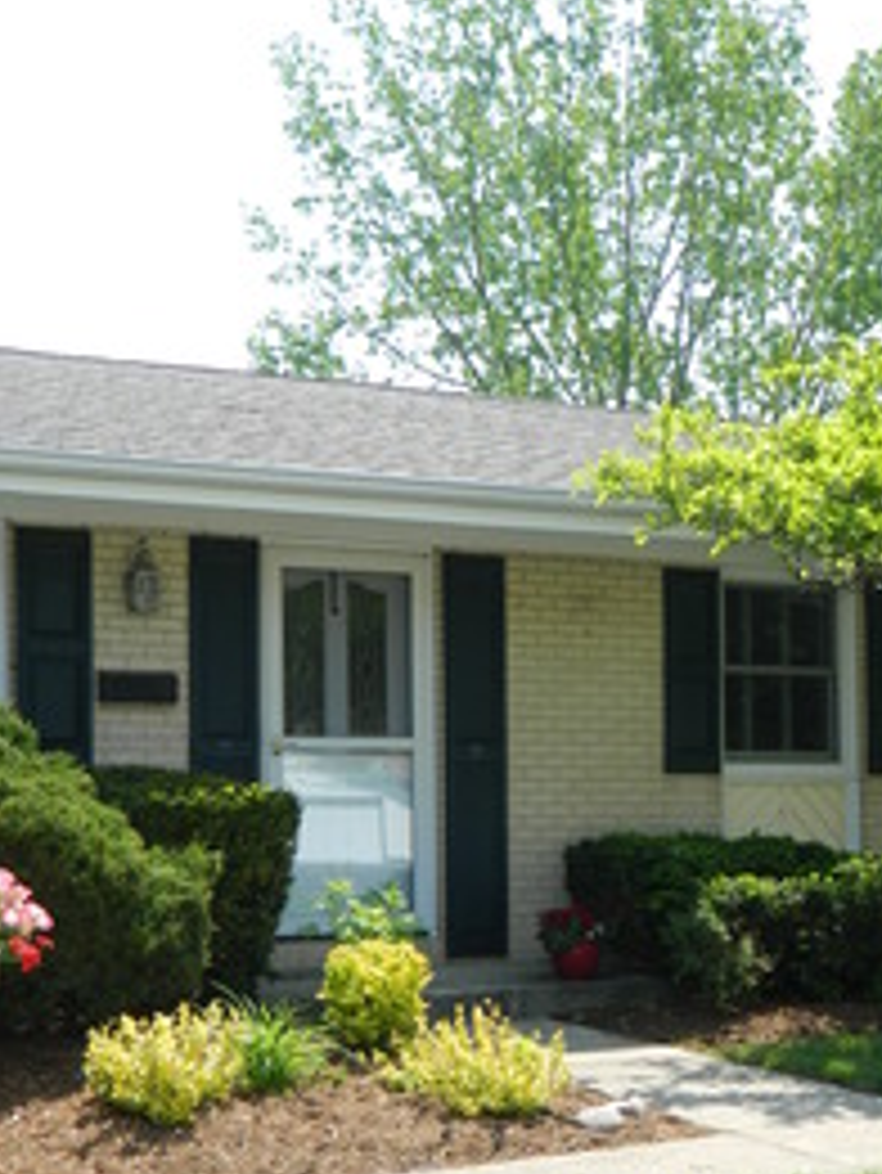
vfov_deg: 33.4
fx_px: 1935
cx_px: 508
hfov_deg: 25.7
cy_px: 810
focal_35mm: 57
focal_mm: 5.6
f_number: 3.2
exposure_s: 1/500
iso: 110
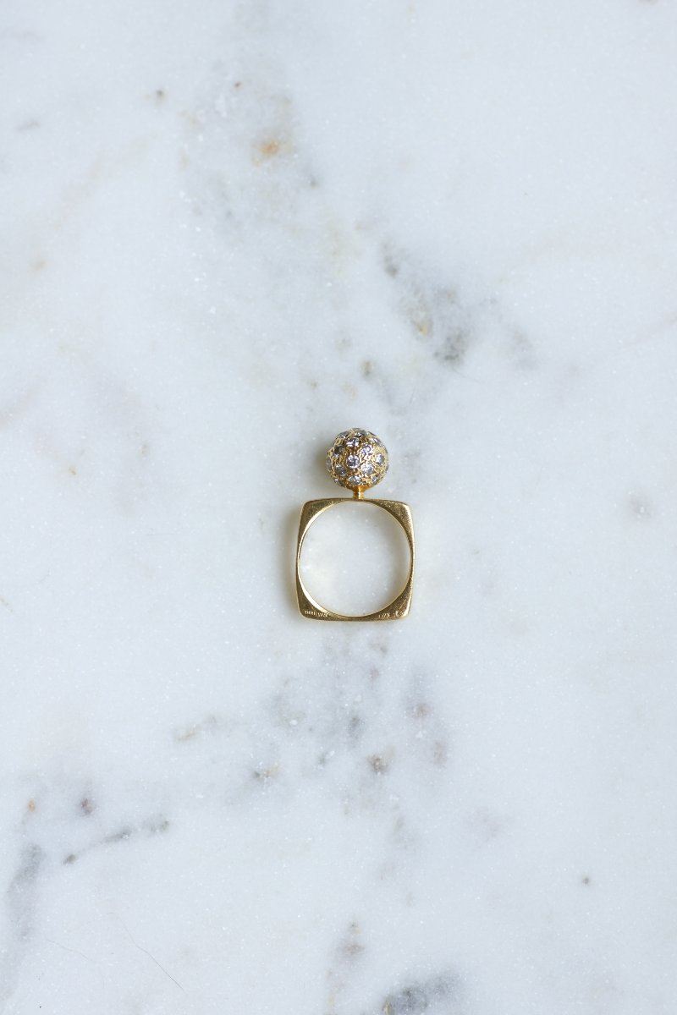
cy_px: 508
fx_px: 2962
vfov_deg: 19.5
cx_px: 338
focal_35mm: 105
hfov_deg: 13.0
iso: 200
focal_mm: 70
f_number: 3.5
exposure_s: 1/125
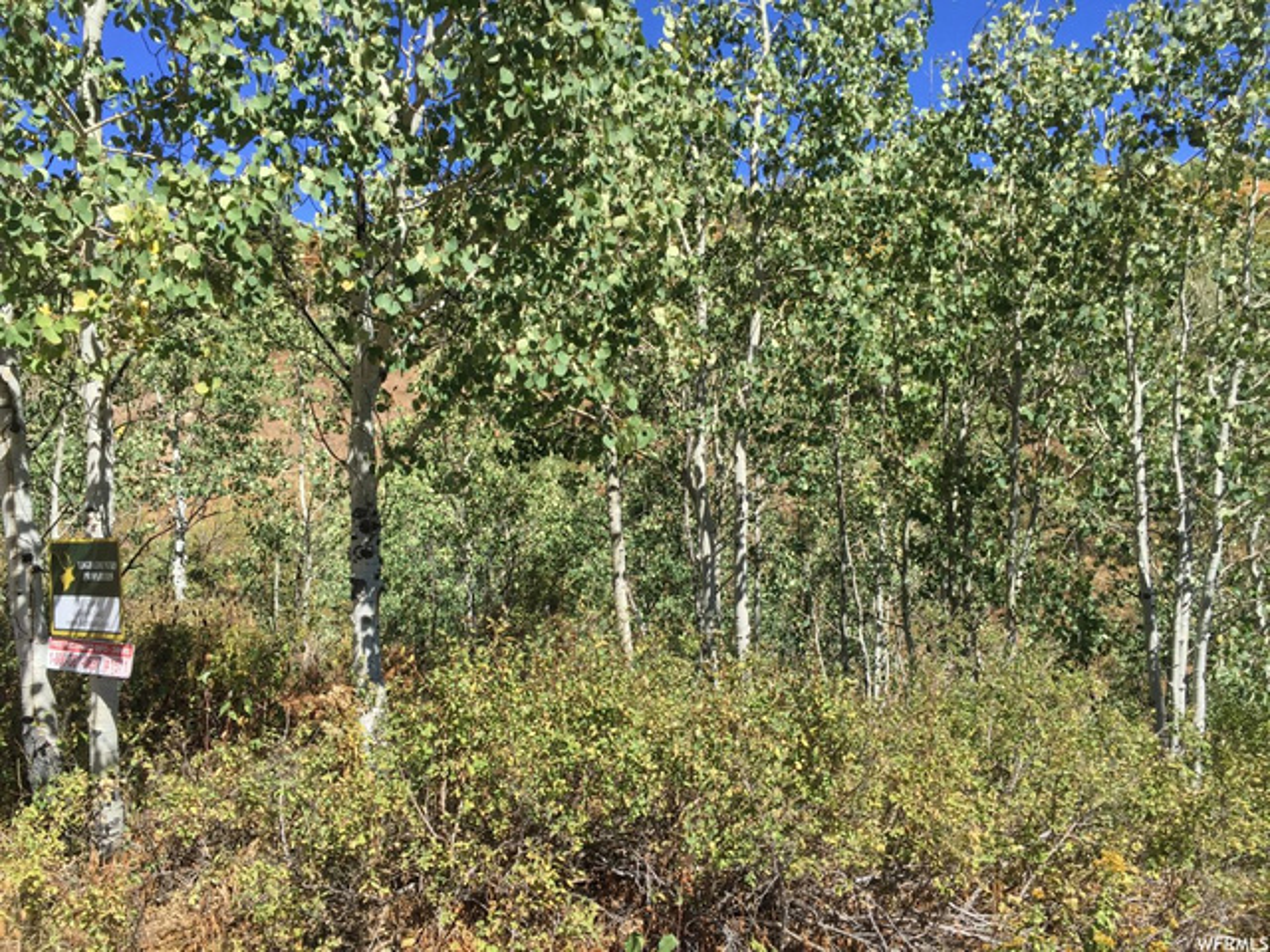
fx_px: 1064
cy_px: 476
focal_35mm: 29
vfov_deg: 48.2
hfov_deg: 61.7
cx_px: 635
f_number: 2.2
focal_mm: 4.15
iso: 32
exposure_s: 1/1236
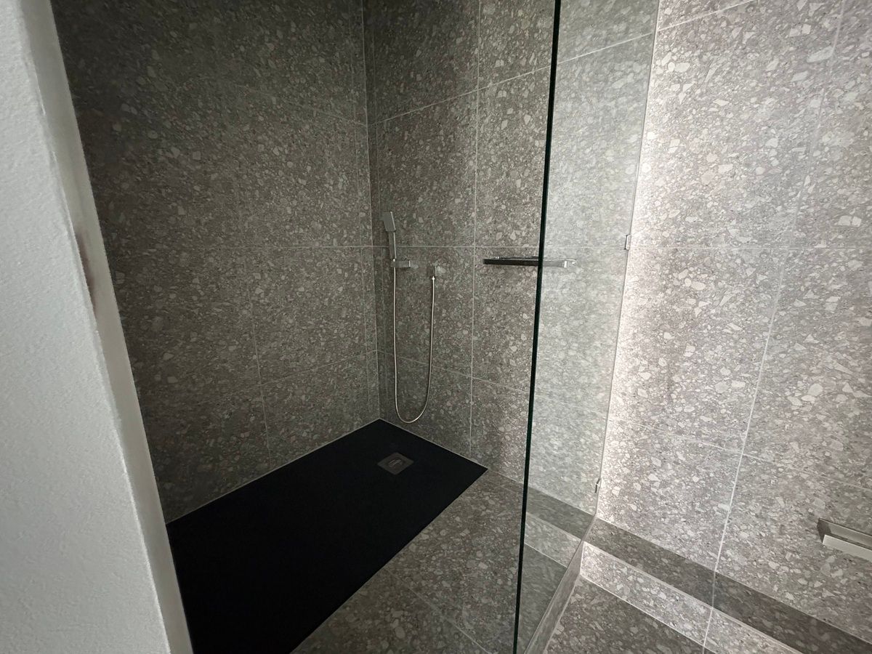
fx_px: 353
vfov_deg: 85.7
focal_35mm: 14
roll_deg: +0.0
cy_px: 327
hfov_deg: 102.1
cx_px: 436
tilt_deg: -13.7
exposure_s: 1/30
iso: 1250
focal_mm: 2.22
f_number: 2.2
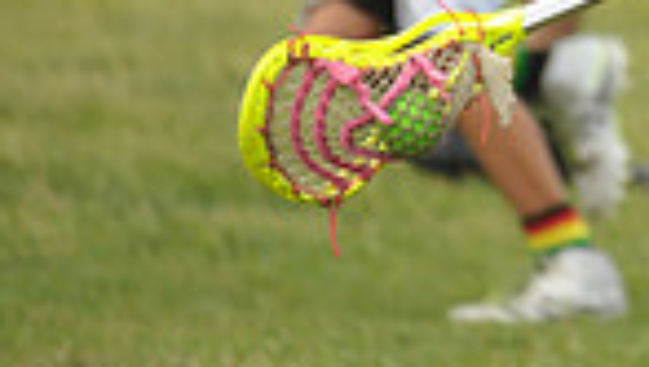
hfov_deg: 1.9
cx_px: 985
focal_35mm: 1157
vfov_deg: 1.1
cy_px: -305
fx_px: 19929
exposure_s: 1/2000
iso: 800
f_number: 4
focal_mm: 280
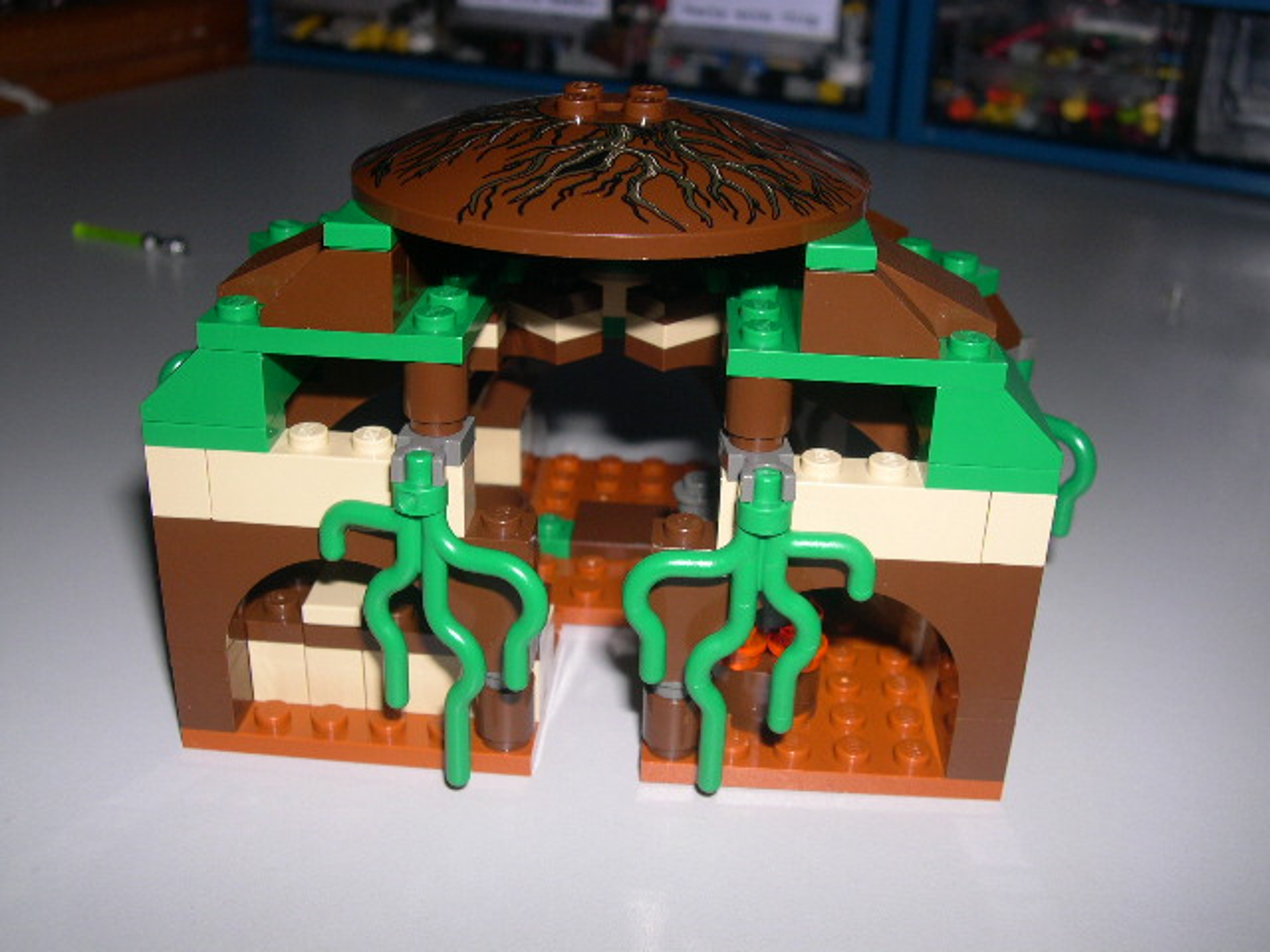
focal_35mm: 38
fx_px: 1394
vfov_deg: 37.7
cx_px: 635
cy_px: 476
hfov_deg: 49.0
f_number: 7.6
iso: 100
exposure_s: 1/60
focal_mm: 8
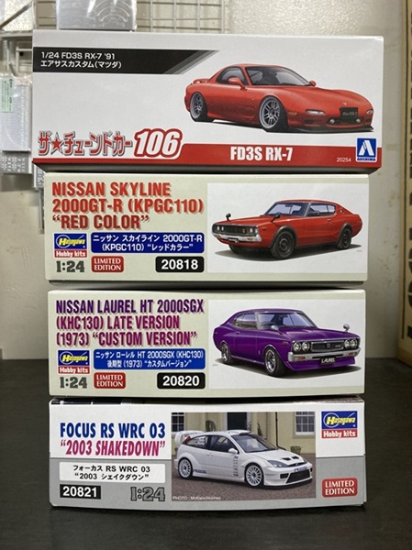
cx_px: 206
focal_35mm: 28
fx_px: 445
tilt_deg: -1.0
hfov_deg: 49.7
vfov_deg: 63.5
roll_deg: +0.6
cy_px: 275
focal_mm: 3.99
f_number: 1.8
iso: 125
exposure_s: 1/60
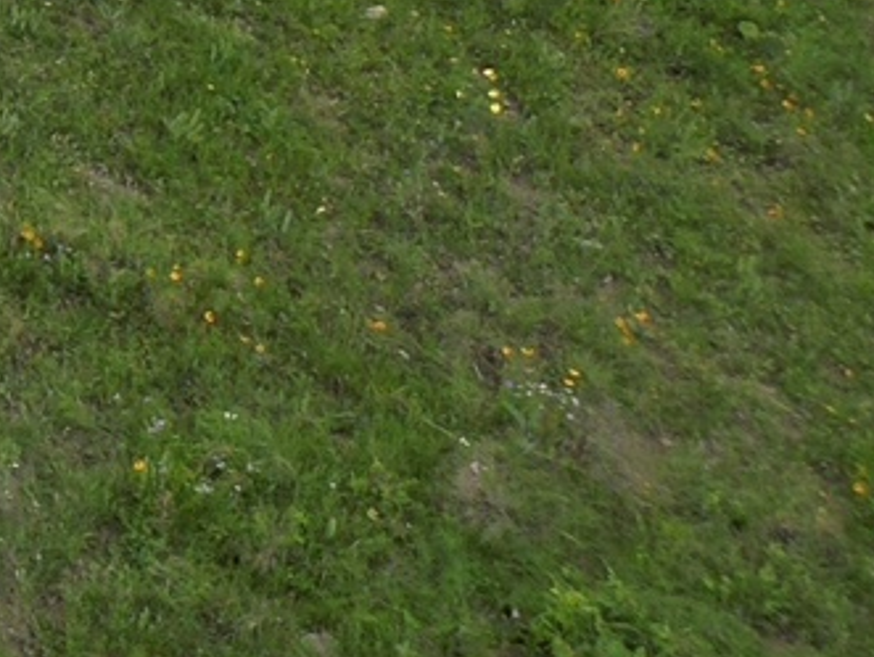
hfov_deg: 10.2
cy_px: -1037
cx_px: -1666
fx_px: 3690
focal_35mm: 146
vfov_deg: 9.0
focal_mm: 6.72
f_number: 1.7
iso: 100
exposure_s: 1/1250
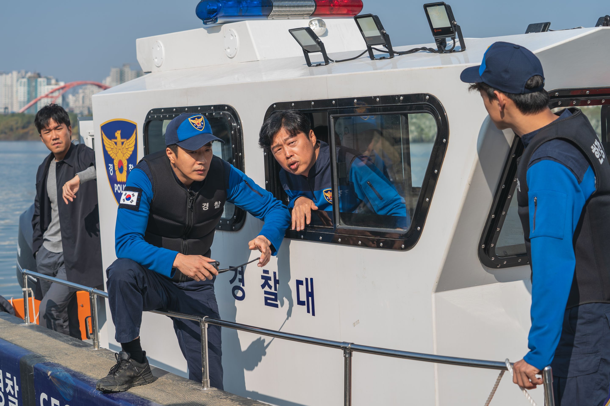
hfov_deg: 27.6
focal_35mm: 73
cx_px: 311
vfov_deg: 18.6
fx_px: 1244
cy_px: 203
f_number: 5.6
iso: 100
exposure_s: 1/320
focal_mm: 70
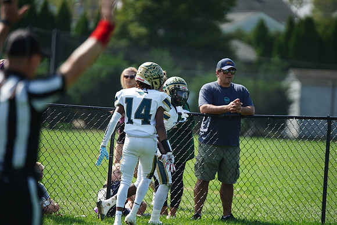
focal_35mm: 300
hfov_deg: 6.9
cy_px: 112
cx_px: 168
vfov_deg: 4.6
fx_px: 2809
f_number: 2.8
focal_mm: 300
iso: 400
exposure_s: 1/3200
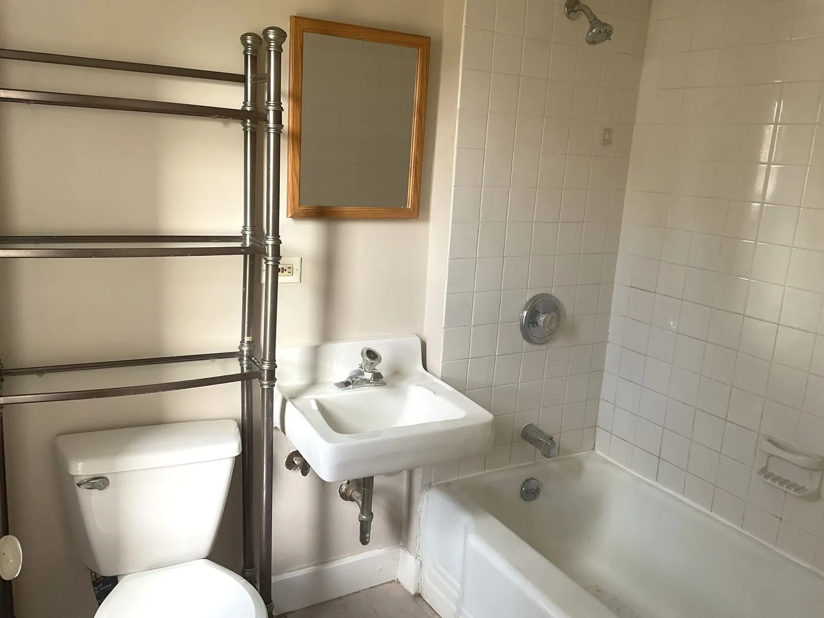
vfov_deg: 48.2
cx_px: 412
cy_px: 309
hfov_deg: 61.7
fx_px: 690
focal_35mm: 29
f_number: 1.8
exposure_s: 1/60
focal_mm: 3
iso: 50
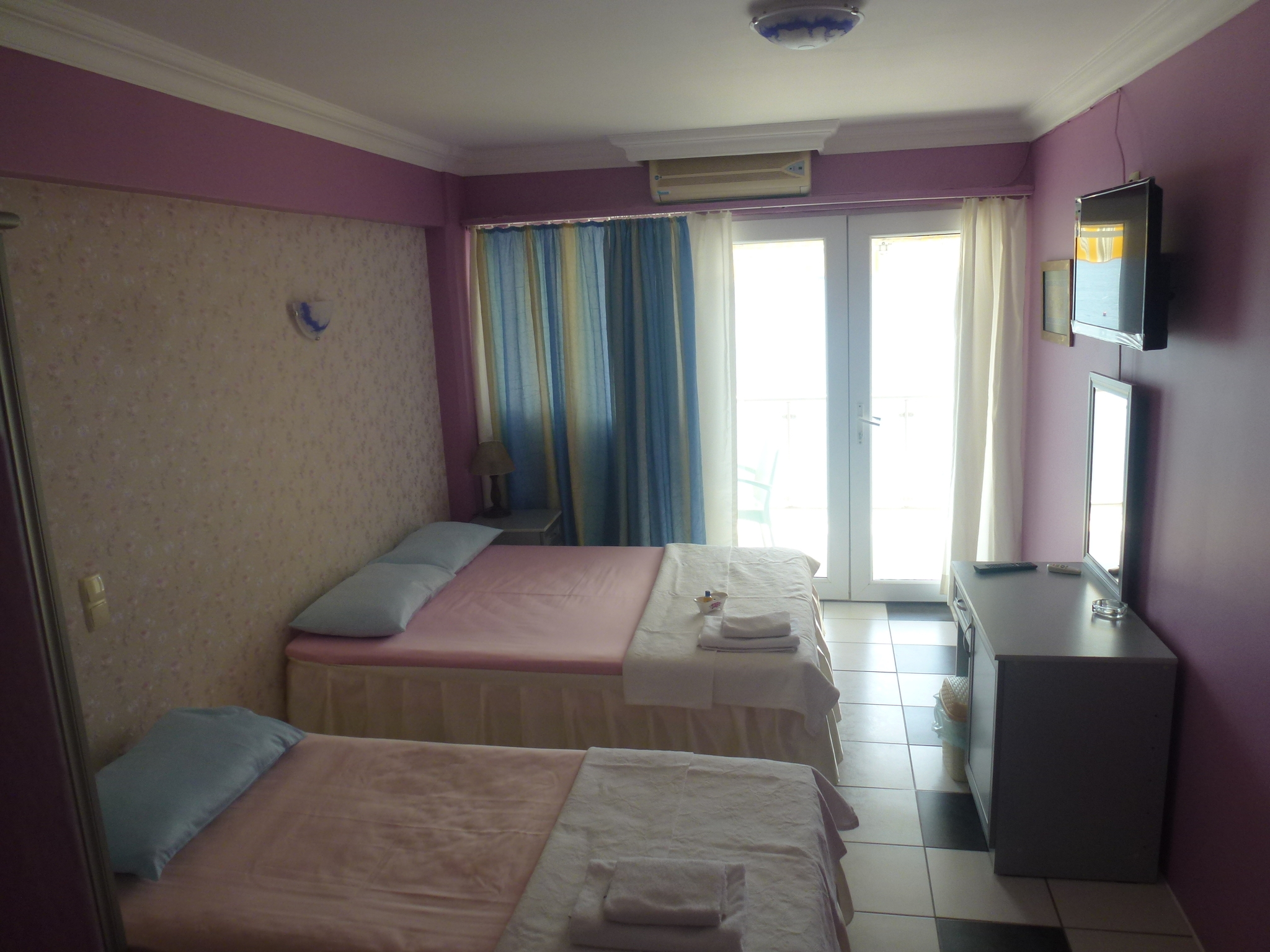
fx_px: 881
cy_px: 476
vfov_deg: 56.8
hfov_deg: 71.6
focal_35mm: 24
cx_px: 635
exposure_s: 1/80
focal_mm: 4.3
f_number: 3.3
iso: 100
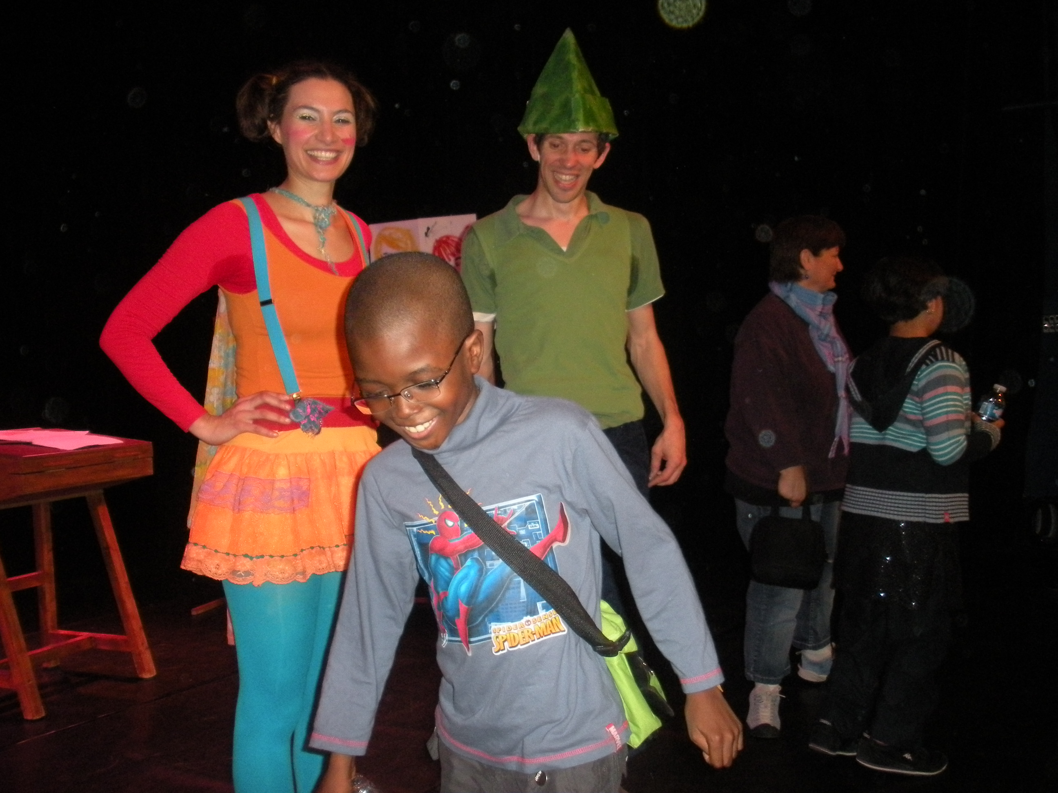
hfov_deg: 52.6
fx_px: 1070
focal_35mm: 35
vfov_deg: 40.7
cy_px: 396
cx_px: 529
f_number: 3.5
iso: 400
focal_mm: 6.3
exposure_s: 1/60
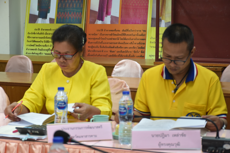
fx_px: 594
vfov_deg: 14.7
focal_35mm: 93
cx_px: 115
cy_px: 76
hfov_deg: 21.9
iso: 1000
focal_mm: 62
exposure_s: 1/60
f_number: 5
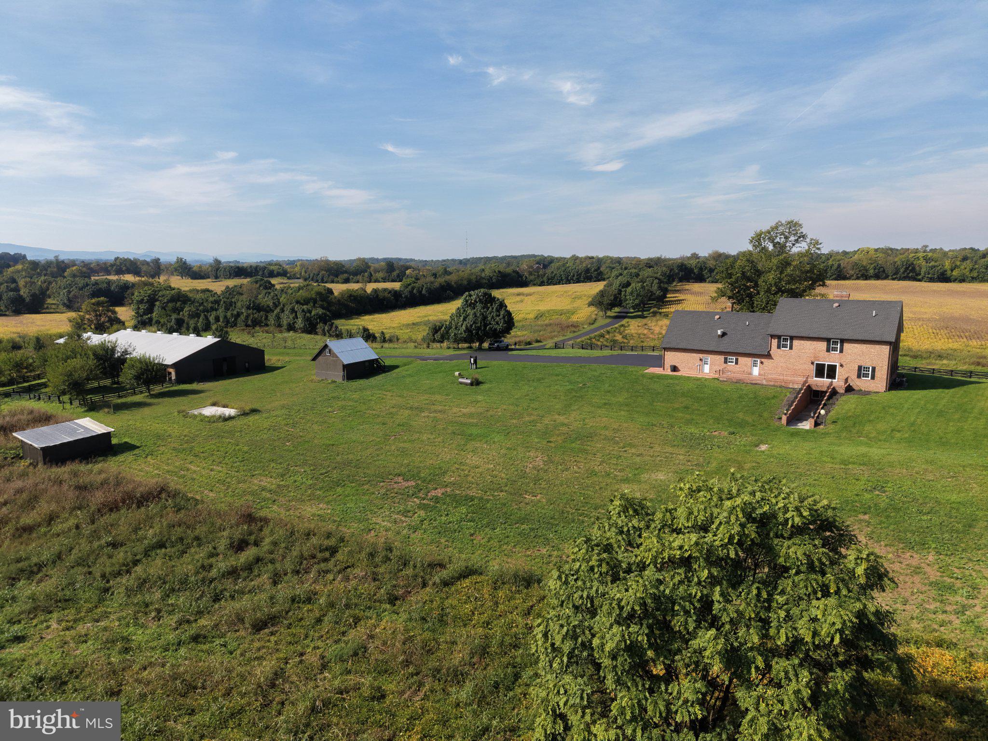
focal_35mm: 24
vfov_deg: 56.8
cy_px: 370
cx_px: 494
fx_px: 685
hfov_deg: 71.6
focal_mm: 8.67
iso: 230
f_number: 1.8
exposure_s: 1/5000
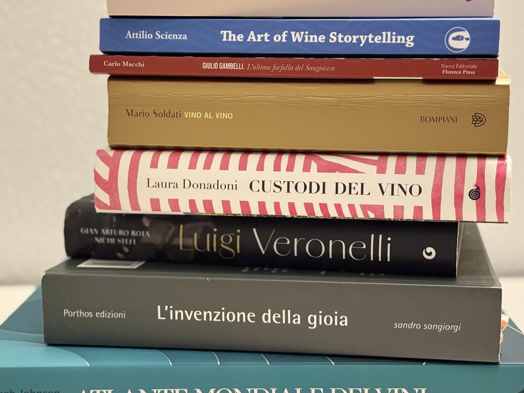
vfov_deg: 25.2
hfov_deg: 33.2
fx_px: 878
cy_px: 200
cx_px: 272
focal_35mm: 58
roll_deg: +0.5
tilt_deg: -10.9
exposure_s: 1/33
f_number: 1.78
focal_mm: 6.76
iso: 500
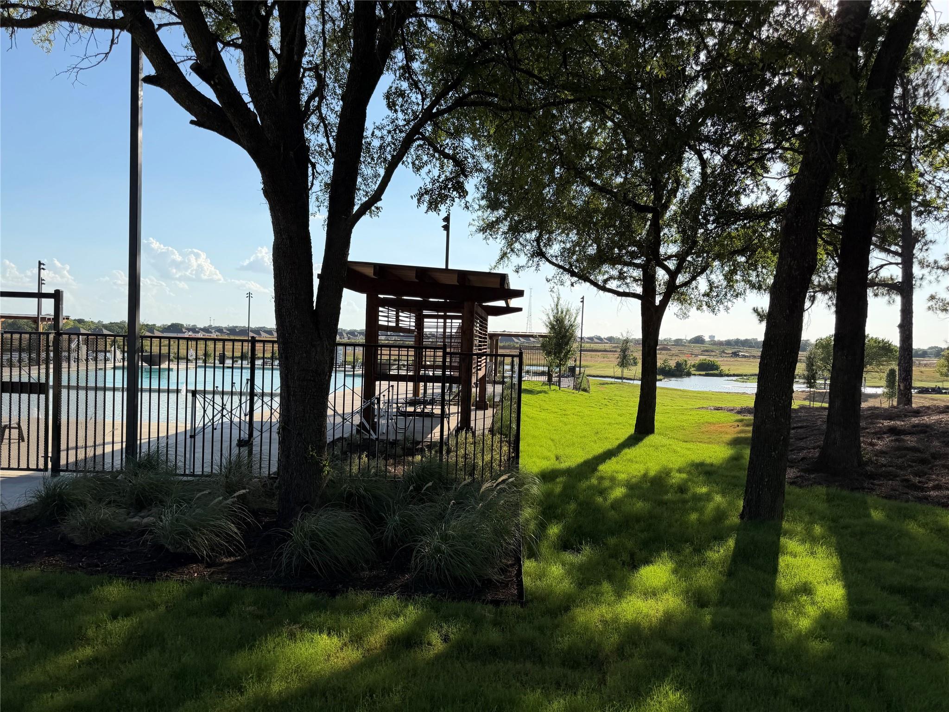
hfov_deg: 71.6
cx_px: 474
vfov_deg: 56.8
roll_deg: -1.5
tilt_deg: -2.4
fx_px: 658
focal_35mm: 24
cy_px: 356
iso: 80
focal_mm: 6.76
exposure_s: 1/4673
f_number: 1.78
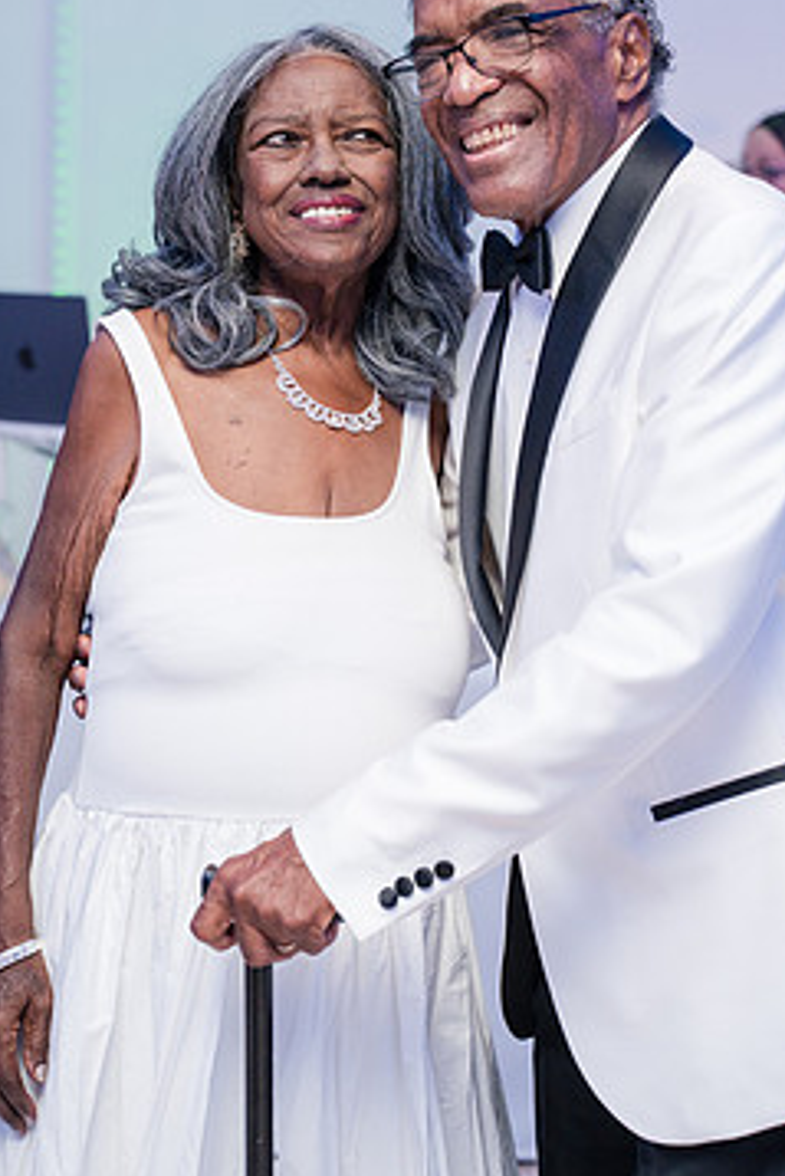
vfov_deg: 23.1
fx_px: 2875
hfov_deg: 15.5
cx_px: 381
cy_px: 476
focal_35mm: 88
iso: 3200
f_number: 4
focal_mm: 70
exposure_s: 1/250
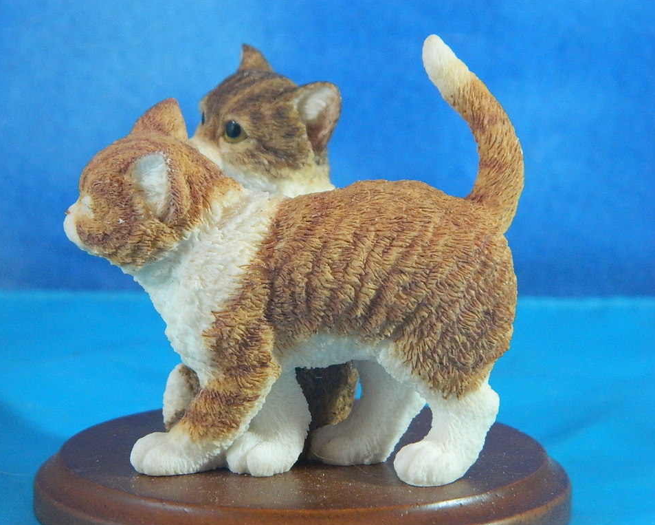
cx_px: 305
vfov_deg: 14.3
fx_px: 2094
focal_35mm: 108
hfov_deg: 17.8
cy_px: 263
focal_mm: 18.6
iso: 400
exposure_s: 1/25
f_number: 4.5
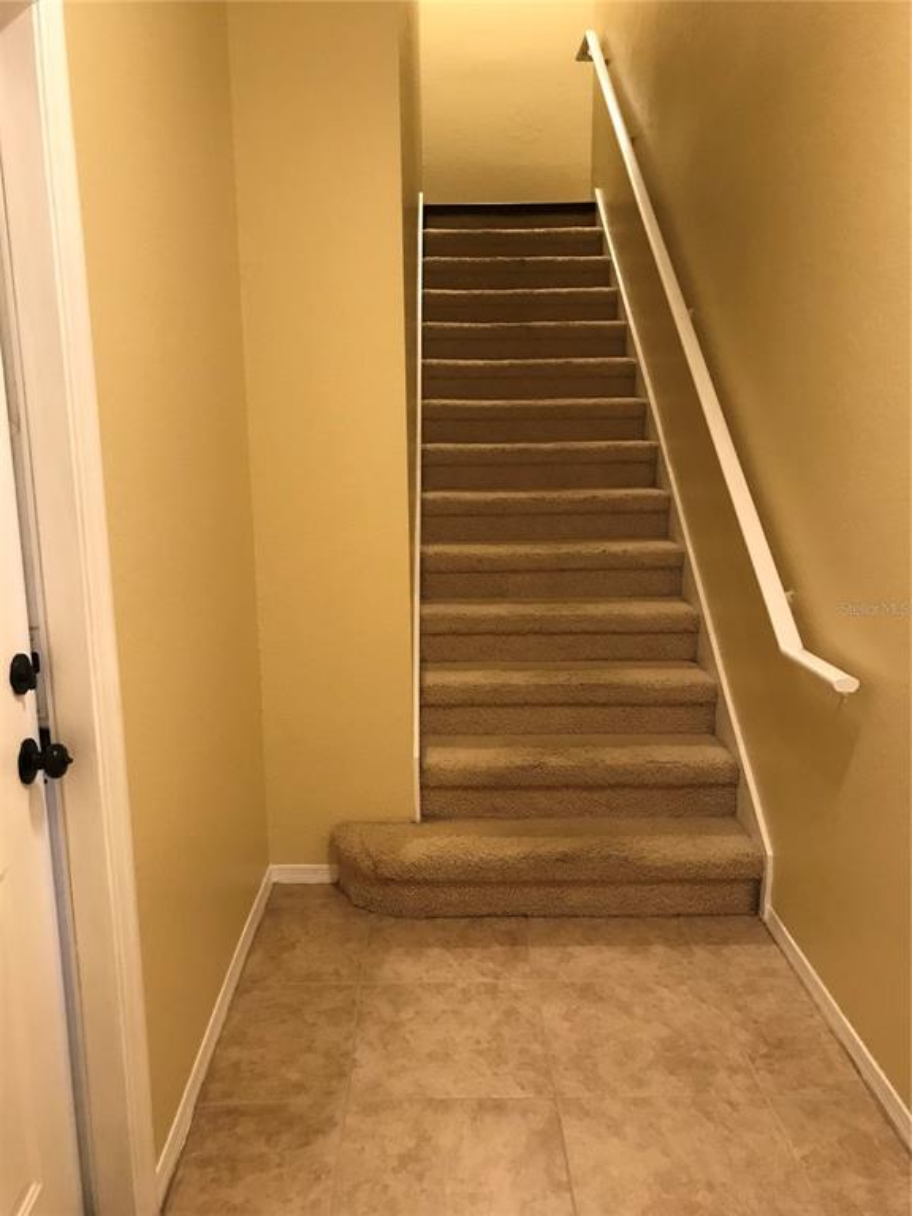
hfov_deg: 49.7
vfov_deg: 63.4
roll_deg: +1.1
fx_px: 984
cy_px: 608
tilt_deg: -11.6
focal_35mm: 28
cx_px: 456
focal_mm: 3.99
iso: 64
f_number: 1.8
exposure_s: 1/15
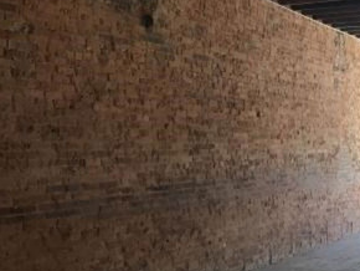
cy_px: 159
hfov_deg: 29.8
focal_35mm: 64
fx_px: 666
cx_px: 268
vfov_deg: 22.9
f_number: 2.2
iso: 25
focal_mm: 4.15
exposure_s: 1/30
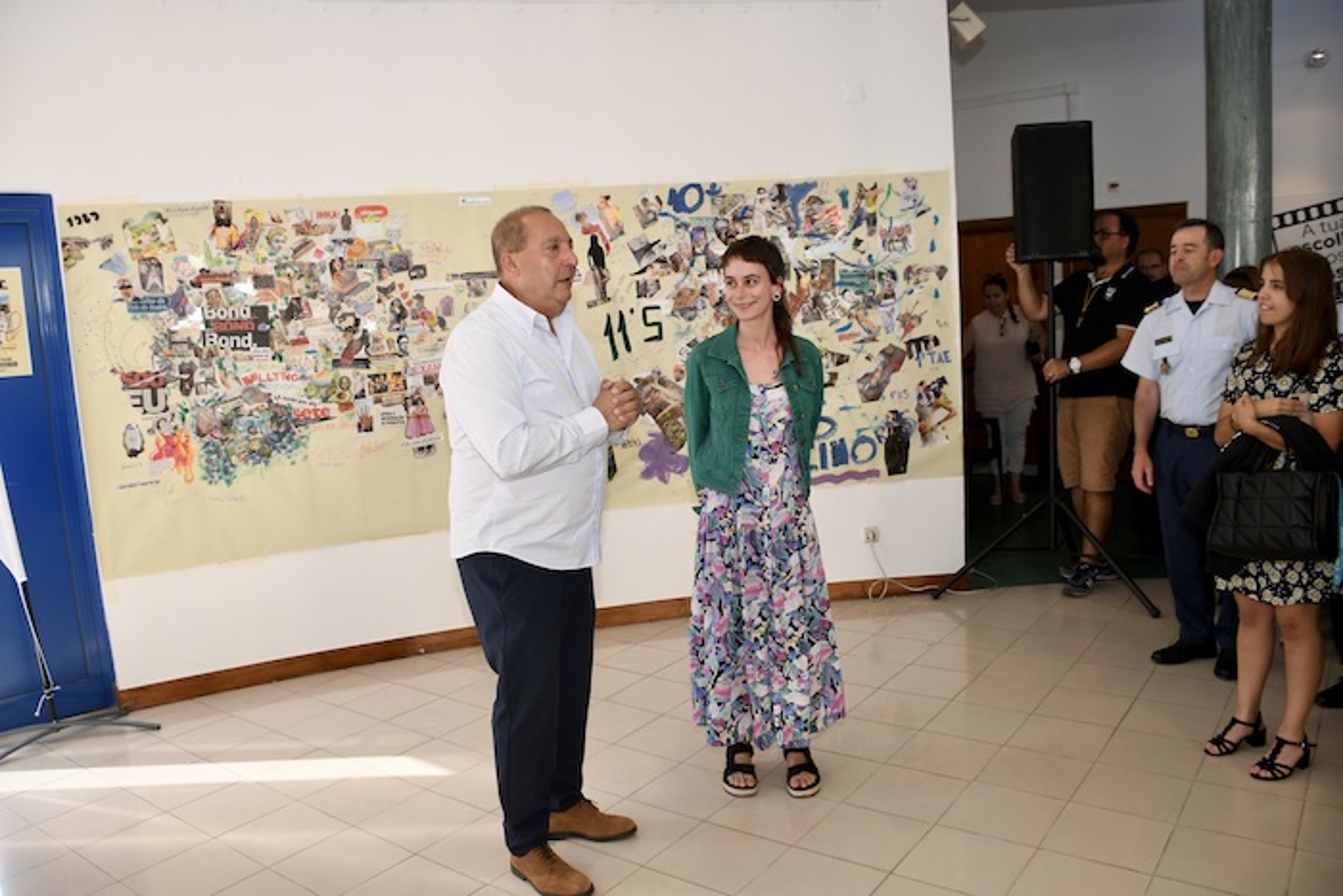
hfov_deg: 67.4
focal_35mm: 27
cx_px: 672
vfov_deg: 47.9
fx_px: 1007
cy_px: 448
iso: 250
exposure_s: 1/100
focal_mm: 18
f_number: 5
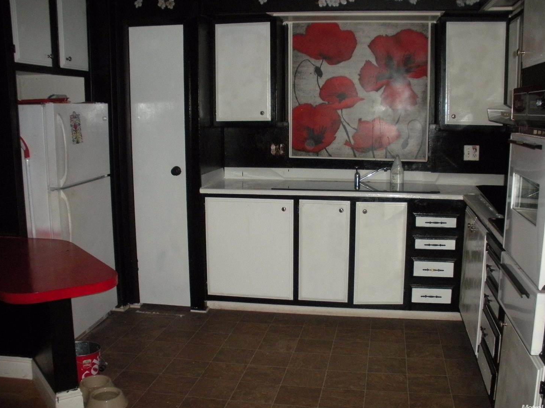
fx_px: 567
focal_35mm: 36
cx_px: 278
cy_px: 202
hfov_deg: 51.4
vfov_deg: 39.6
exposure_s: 1/60
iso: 400
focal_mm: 6.3
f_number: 3.5
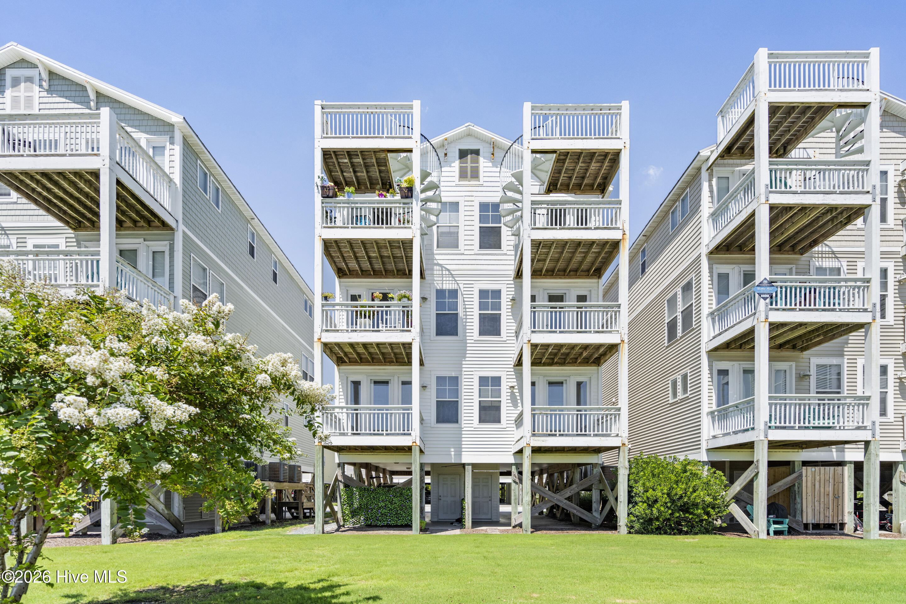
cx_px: 453
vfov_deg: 73.7
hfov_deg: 96.7
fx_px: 403
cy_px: 302
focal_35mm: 16
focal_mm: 16
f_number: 5.6
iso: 640
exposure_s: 1/1600
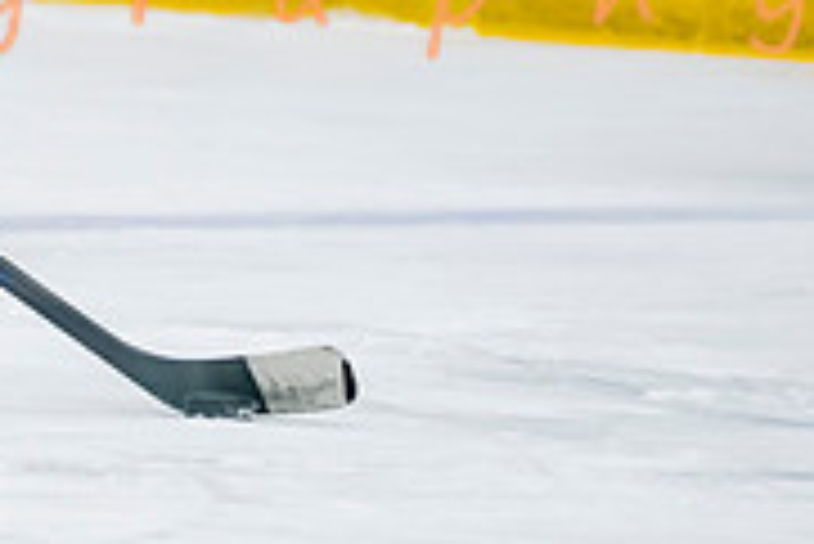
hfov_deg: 2.2
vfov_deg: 1.5
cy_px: -194
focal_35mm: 919
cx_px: -633
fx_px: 20796
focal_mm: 150
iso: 1600
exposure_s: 1/640
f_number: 2.8
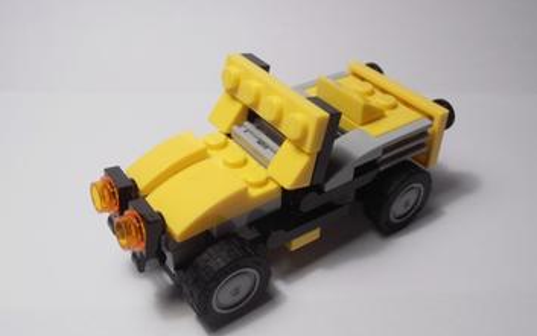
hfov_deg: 49.3
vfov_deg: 32.0
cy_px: 179
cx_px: 272
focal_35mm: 40
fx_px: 586
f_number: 3.9
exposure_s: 1/80
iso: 80
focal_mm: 6.61
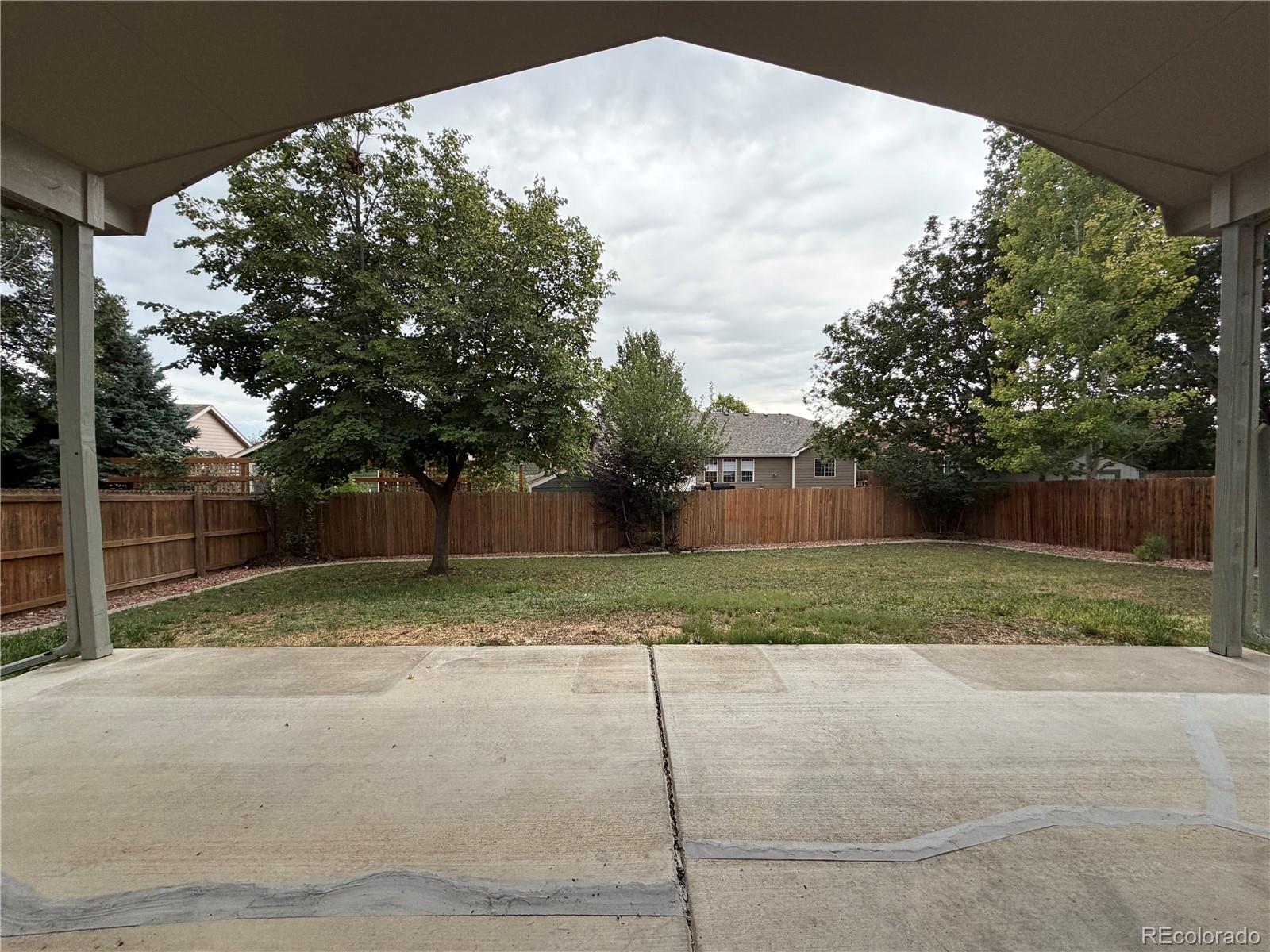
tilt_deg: -1.7
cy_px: 476
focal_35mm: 14
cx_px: 635
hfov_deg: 102.1
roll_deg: +0.3
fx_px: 514
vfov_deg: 85.7
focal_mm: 2.22
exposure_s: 1/121
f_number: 2.2
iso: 200
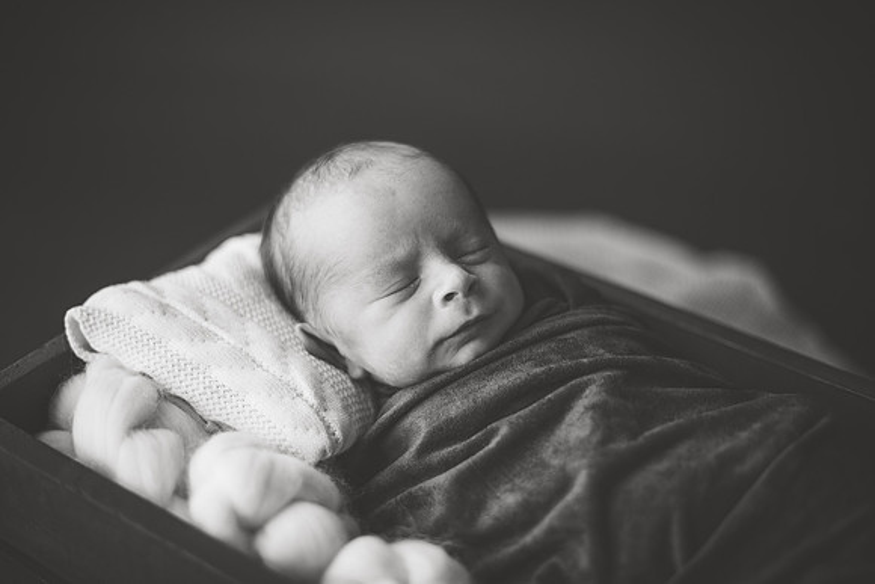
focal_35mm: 50
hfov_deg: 39.6
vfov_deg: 27.0
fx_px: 1216
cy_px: 292
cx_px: 438
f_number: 1.8
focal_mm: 50
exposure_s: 1/640
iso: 200
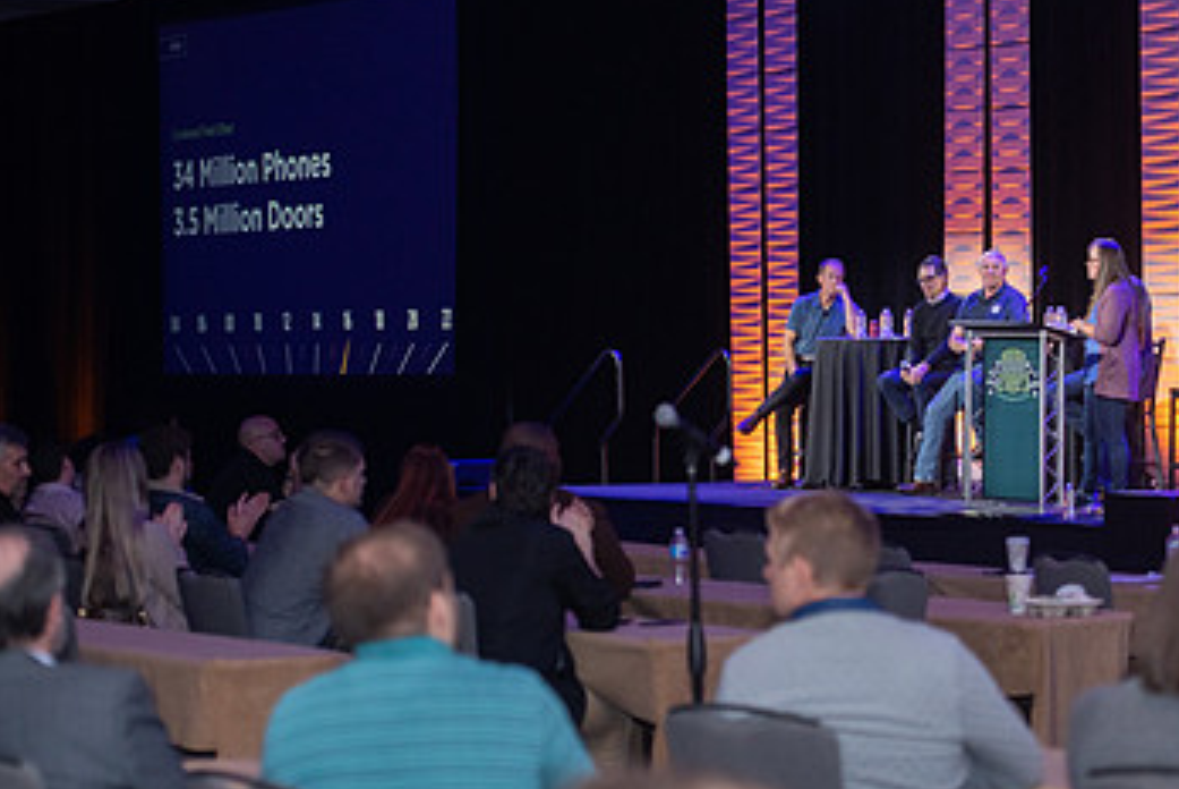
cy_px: 338
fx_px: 3835
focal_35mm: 117
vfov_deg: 11.7
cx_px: 873
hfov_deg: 17.4
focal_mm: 70
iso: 500
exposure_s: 1/250
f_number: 3.2
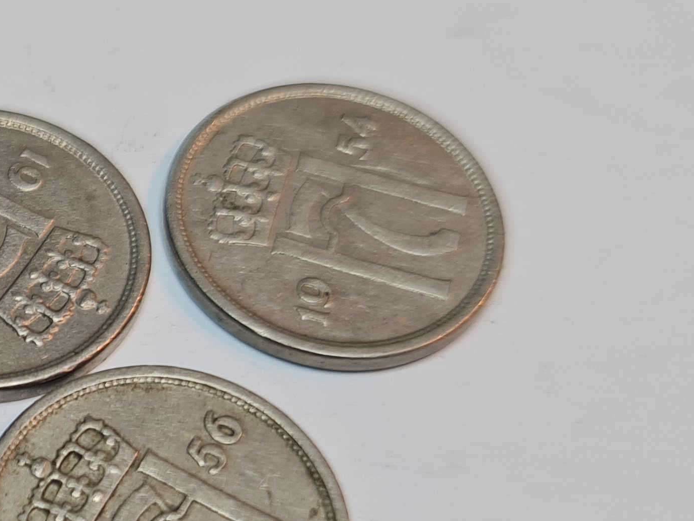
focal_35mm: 76
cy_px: 353
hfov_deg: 22.9
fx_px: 1524
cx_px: -206
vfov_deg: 19.3
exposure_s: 1/101
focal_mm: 5.4
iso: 50
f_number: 1.8
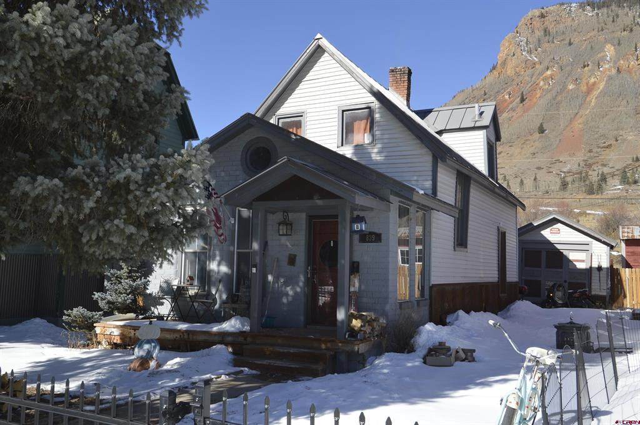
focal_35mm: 33
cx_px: 320
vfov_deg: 39.9
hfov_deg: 57.3
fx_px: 586
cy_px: 212
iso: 100
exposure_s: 1/200
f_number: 9
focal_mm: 22
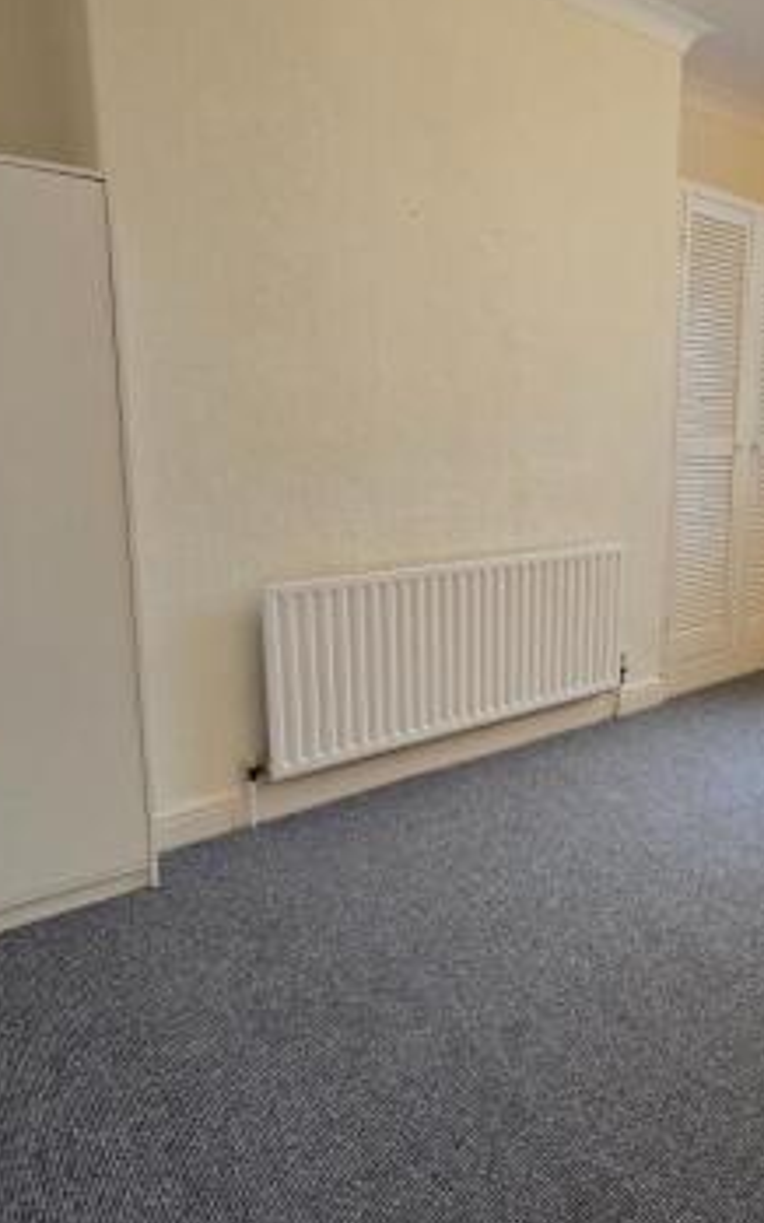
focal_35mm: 23
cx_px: 577
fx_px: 767
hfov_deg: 50.7
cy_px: 597
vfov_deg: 77.2
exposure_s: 1/50
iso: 200
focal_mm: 2.2
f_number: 2.2
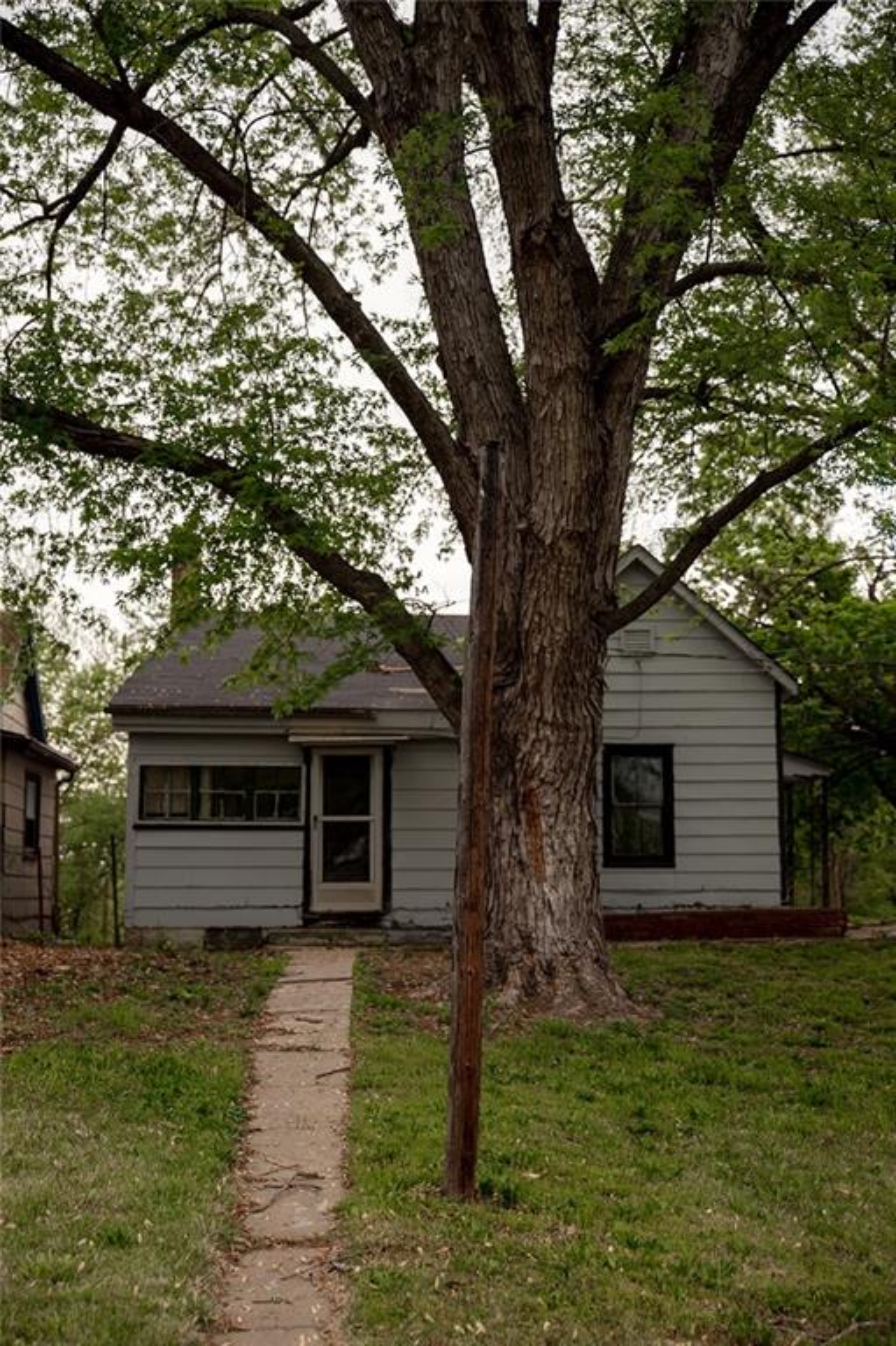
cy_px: 673
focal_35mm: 46
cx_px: 448
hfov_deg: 29.2
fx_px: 1720
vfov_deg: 42.8
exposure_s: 1/400
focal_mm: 46
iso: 100
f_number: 2.8
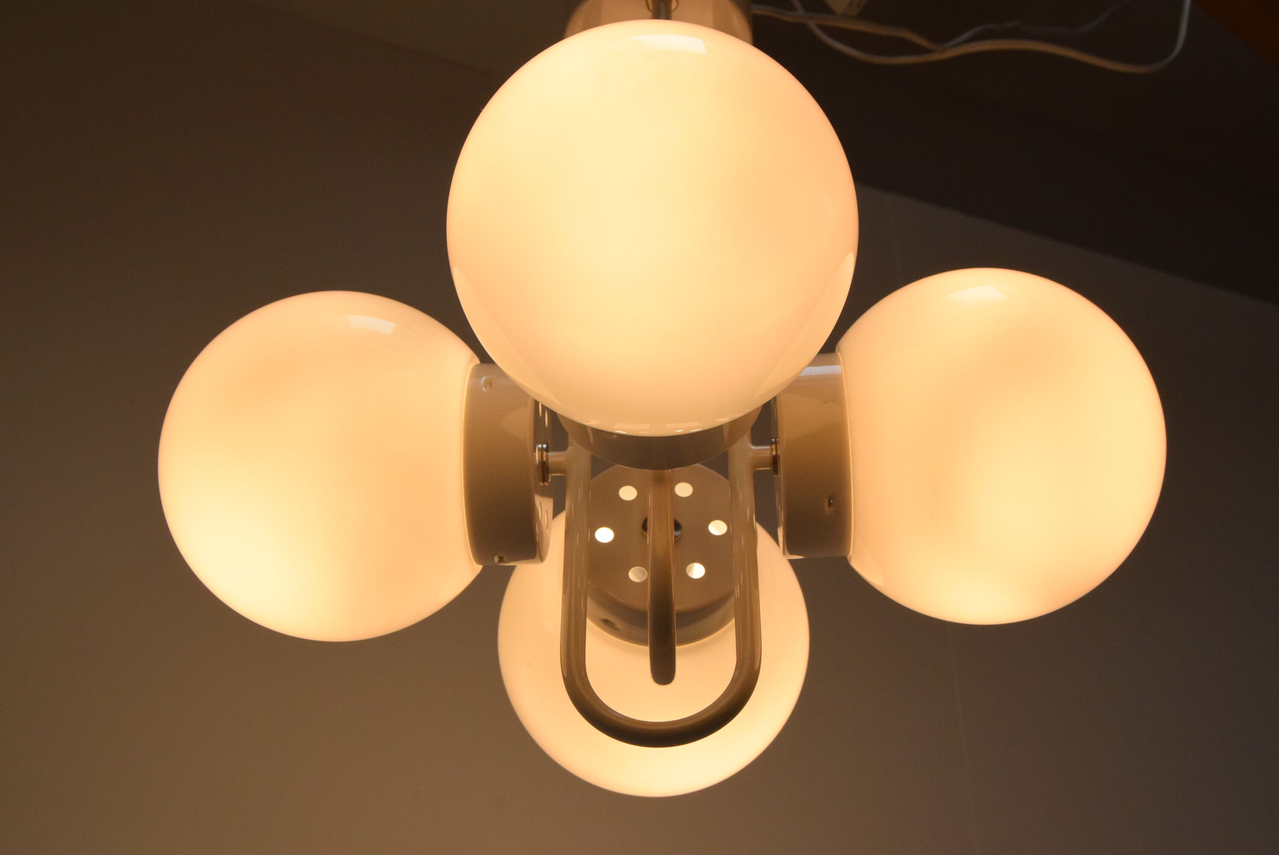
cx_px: 640
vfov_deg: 26.5
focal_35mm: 51
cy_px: 428
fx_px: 1813
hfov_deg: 38.9
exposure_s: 1/500
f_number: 11
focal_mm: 34
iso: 1600
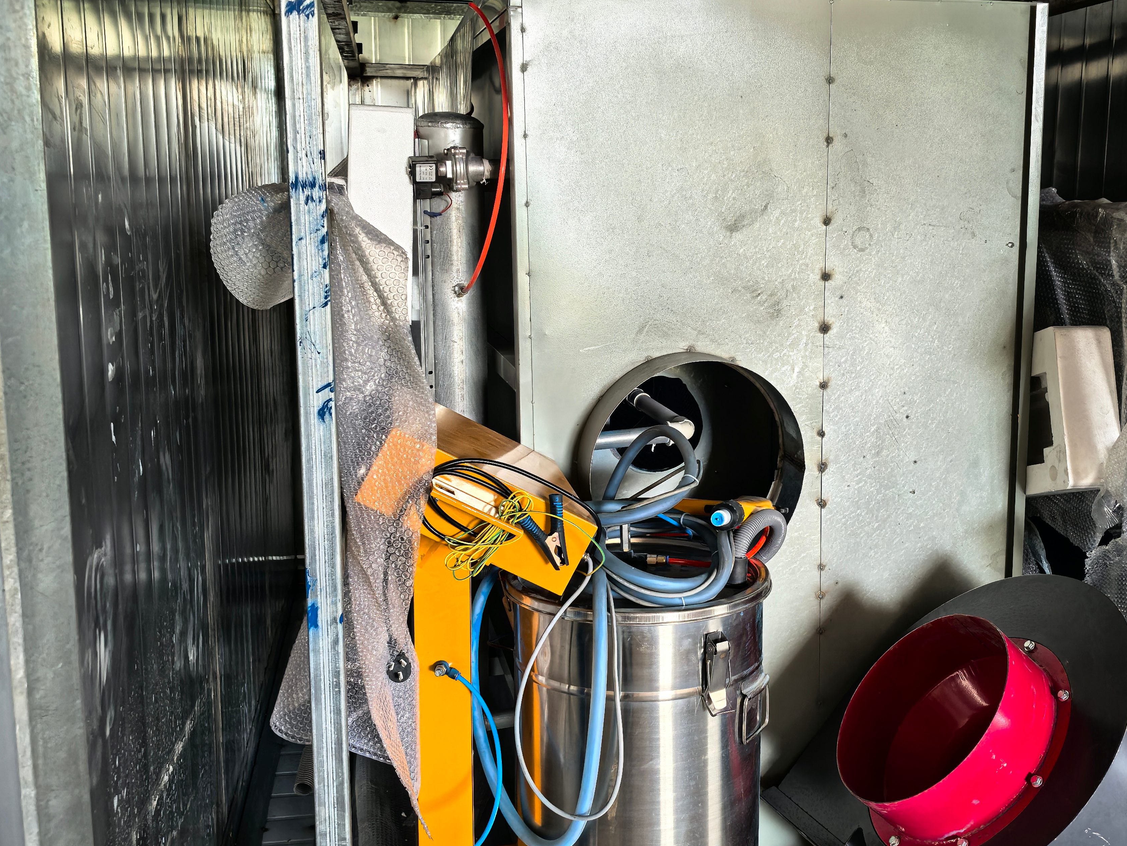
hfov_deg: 49.9
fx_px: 1205
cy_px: 402
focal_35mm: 37
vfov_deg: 38.7
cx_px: 655
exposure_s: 1/100
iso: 200
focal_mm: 6.35
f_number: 2
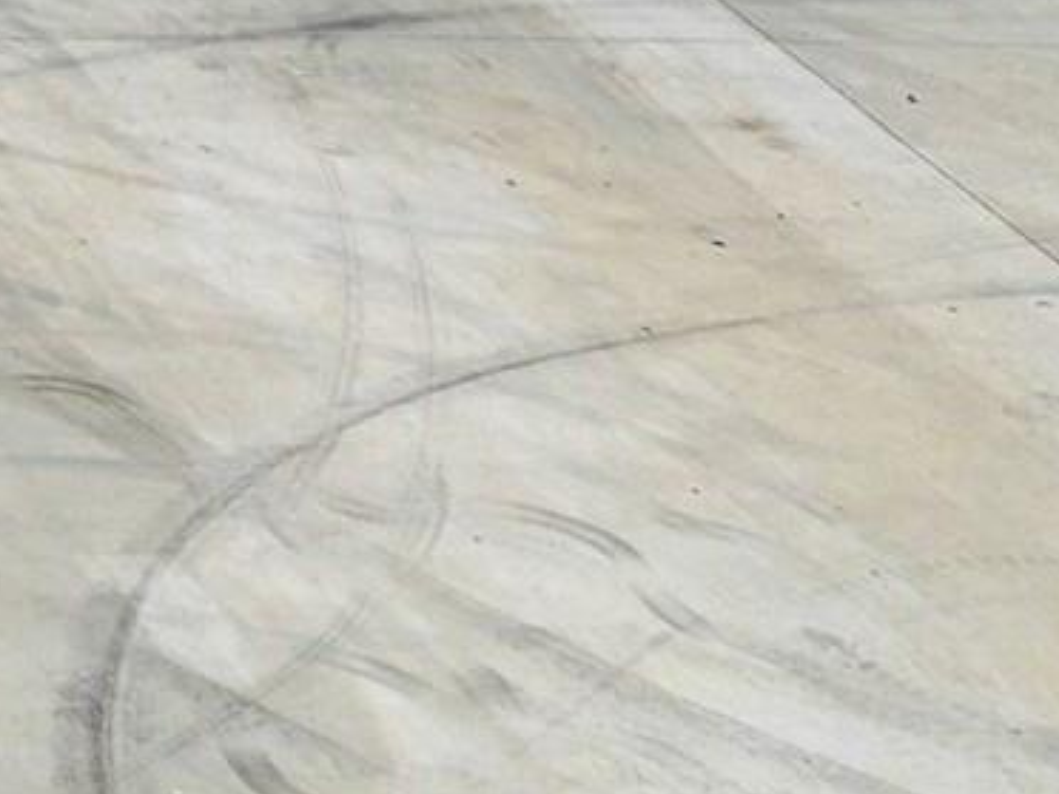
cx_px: -1161
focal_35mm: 132
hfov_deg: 12.8
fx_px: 4038
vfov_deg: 9.5
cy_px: -1338
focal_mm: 12.29
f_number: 4
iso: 100
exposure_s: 1/1250
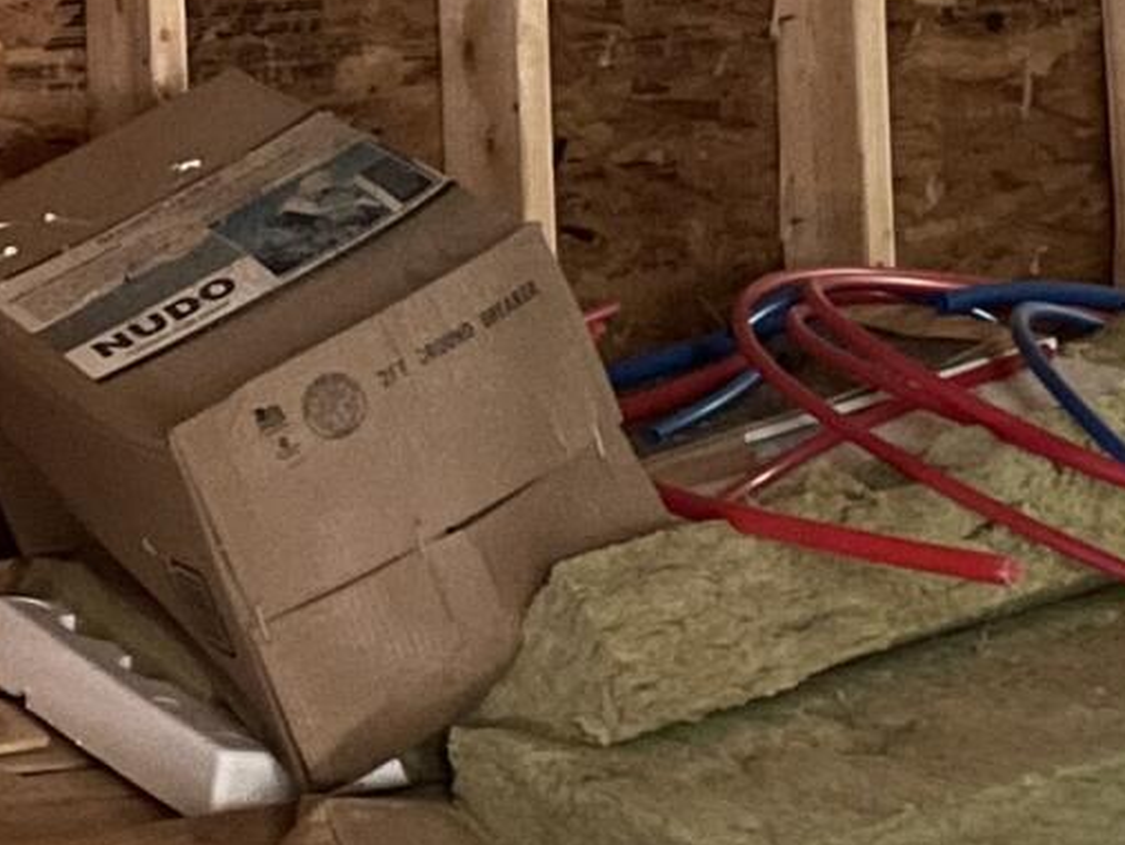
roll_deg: +2.9
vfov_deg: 9.6
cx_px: -100
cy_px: -24
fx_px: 5007
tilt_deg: -2.7
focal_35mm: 154
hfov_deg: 12.6
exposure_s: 1/13
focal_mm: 4.2
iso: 500
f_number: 1.6
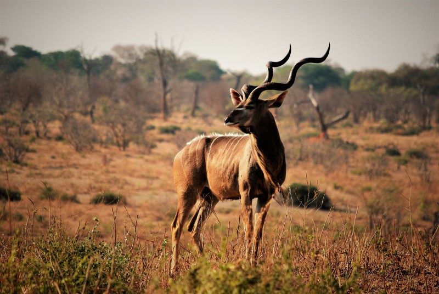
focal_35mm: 300
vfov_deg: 4.6
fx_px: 3664
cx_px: 220
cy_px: 147
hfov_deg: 6.9
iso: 200
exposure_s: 1/800
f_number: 5.6
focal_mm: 200
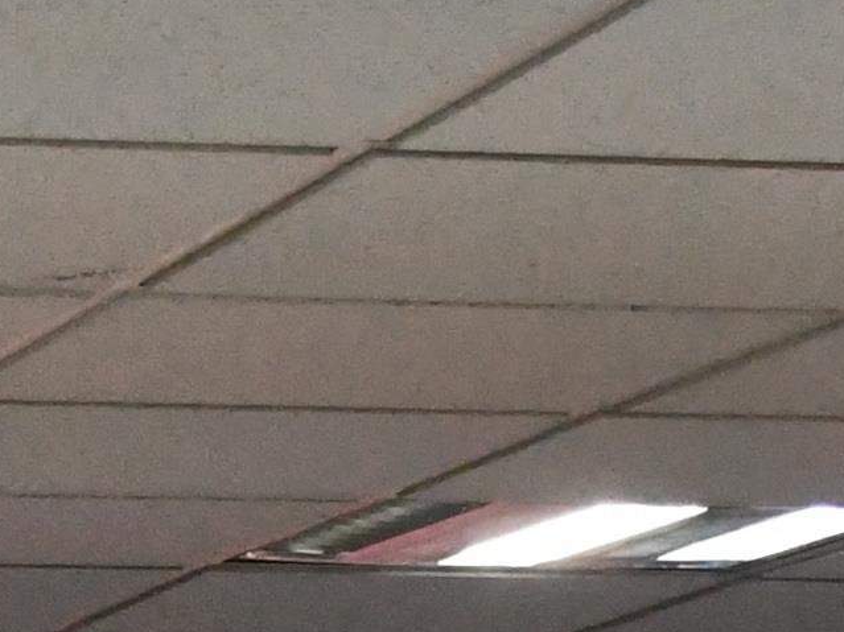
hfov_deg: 7.8
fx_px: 5972
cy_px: 1680
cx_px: -696
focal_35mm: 245
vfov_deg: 5.8
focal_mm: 26
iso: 6400
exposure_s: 1/125
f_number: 5.6
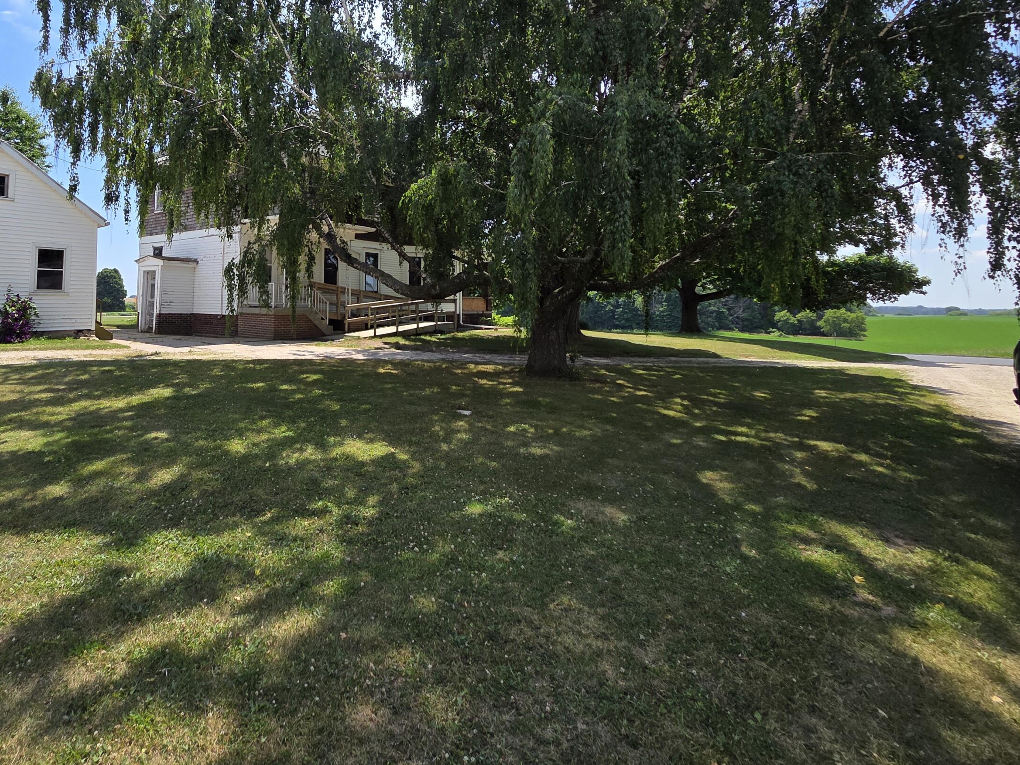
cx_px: 365
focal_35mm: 18
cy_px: 255
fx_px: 530
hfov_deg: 85.5
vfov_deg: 69.5
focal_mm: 2.2
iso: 50
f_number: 2.2
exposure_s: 1/1517
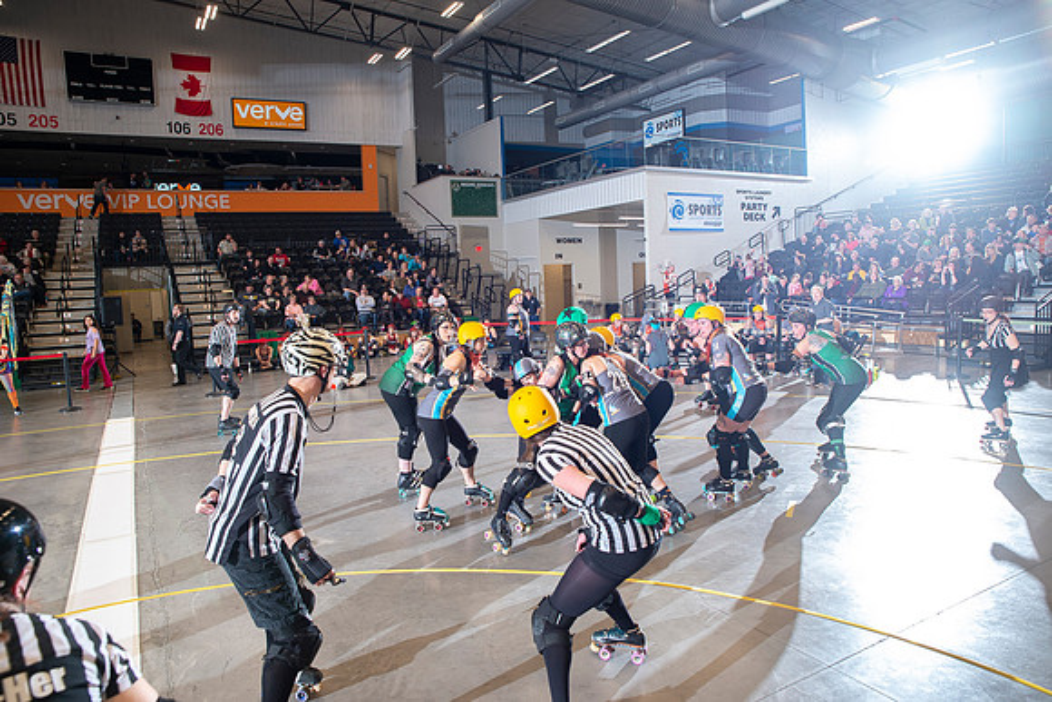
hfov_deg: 73.7
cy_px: 351
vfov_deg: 53.2
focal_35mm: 24
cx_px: 526
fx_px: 701
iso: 640
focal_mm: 24
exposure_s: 1/160
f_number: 5.6
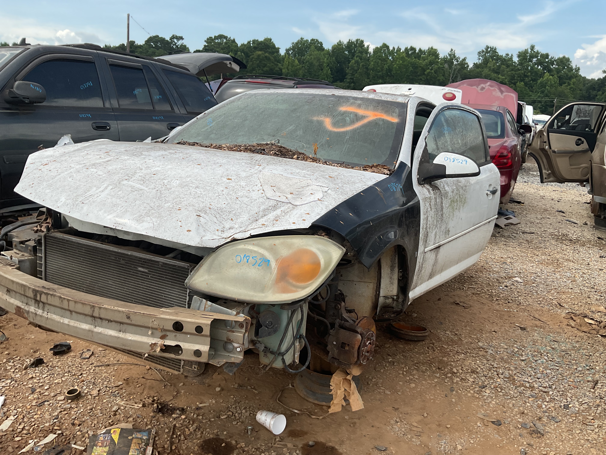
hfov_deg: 61.7
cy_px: 228
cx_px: 303
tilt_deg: -14.6
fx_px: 508
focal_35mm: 29
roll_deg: -2.5
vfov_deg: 48.2
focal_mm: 3
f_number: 1.8
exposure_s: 1/1250
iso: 16
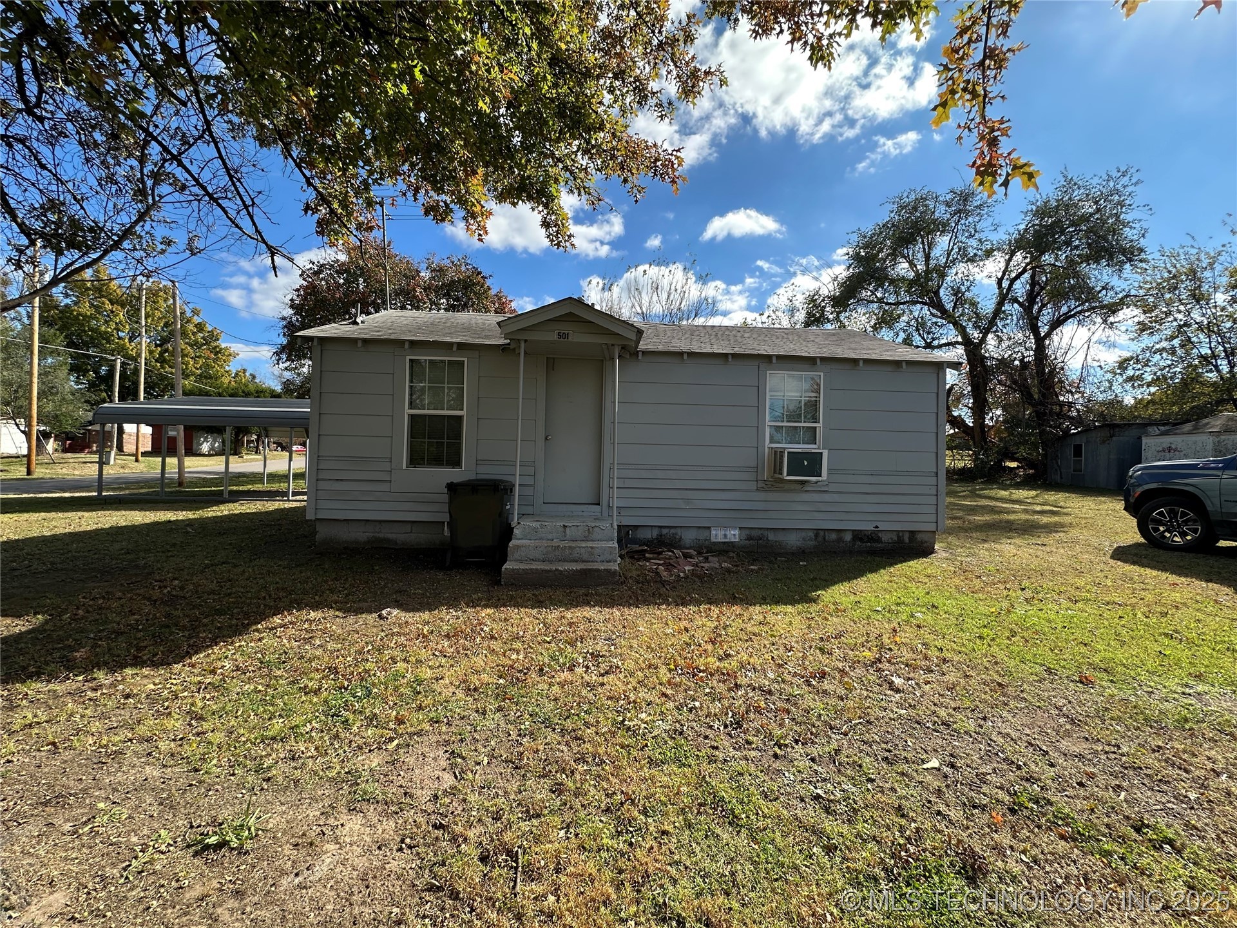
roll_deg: -0.7
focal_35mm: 14
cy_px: 464
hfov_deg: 102.1
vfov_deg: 85.7
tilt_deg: -0.1
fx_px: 500
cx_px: 618
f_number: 2.2
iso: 40
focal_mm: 2.22
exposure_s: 1/759
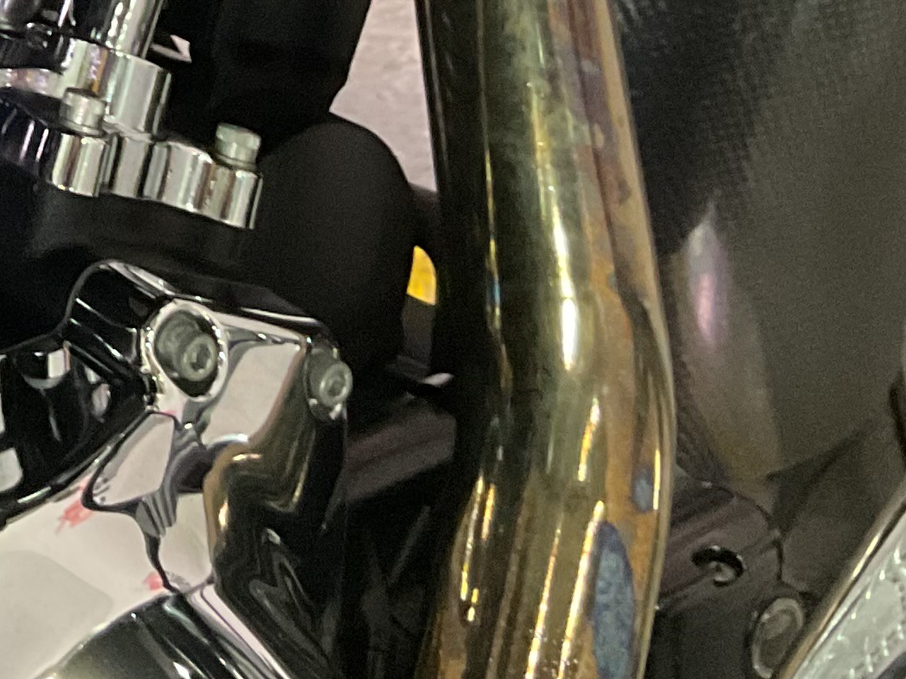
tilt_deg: -19.2
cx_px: -309
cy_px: -525
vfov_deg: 12.4
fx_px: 2879
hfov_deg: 16.8
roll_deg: -3.7
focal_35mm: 110
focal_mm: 3
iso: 250
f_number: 1.8
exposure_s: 1/40
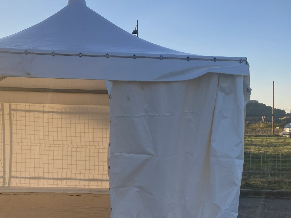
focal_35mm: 45
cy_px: 147
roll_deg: +0.6
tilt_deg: -3.2
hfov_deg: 40.9
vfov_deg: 31.9
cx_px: 74
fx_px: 378
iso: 20
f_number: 1.8
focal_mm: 3.99
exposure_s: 1/1171
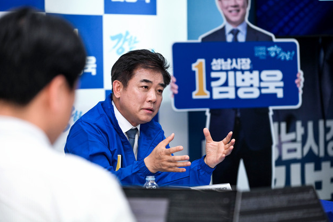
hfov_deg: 15.1
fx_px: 1258
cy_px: 111
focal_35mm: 136
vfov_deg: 10.1
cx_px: 166
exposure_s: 1/250
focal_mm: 135
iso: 1000
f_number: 4
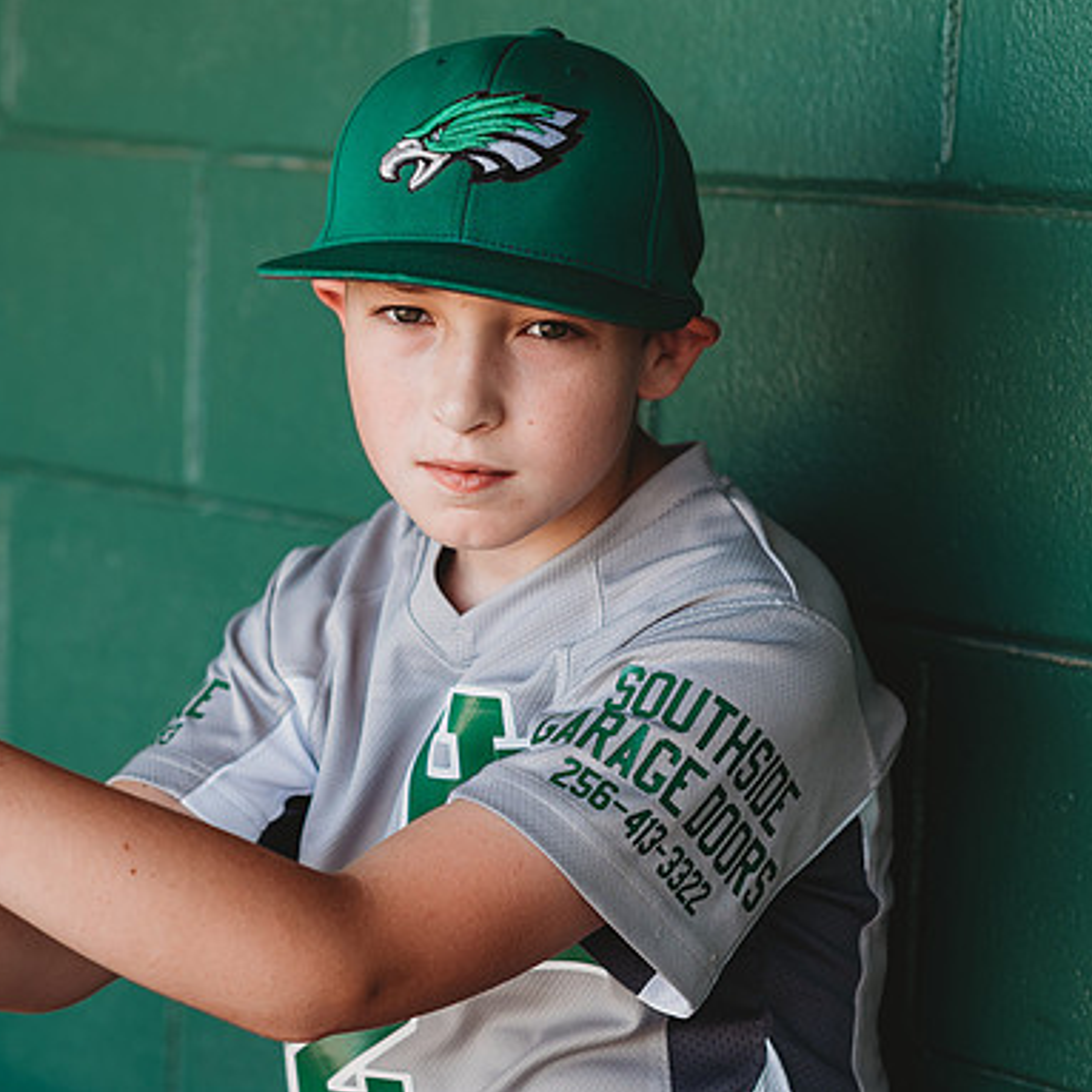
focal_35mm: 122
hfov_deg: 14.3
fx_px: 4354
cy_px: 543
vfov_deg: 14.3
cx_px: 302
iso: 200
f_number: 2.8
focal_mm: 85
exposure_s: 1/250
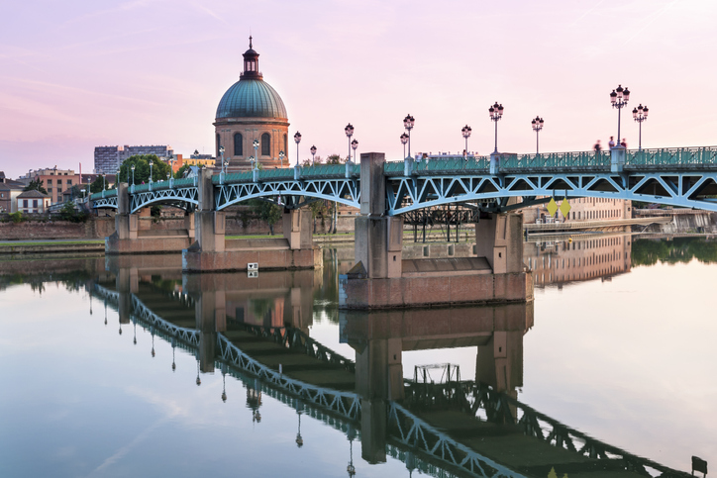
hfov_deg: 38.2
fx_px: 1036
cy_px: 239
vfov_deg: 26.0
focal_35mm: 52
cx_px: 358
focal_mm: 52
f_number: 16
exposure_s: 1/4
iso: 100
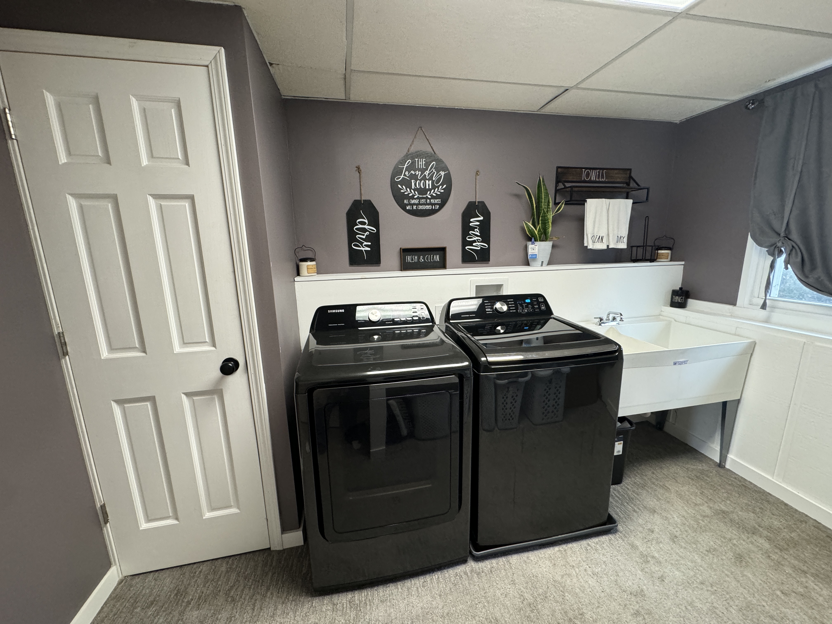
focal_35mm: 14
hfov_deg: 102.1
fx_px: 336
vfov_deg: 85.7
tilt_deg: -11.9
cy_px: 312
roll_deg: +1.4
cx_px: 416
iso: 250
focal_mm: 2.22
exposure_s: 1/120
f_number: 2.2
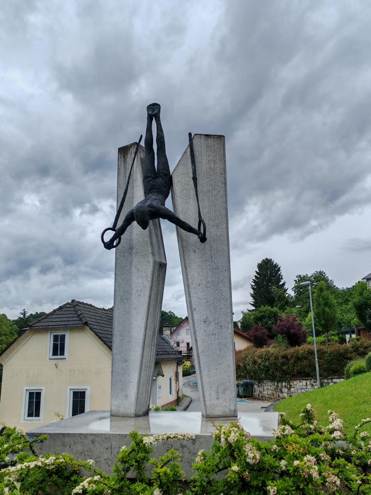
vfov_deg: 60.0
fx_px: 429
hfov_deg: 46.8
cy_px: 248
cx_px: 186
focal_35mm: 30
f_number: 1.95
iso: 50
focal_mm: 5.52
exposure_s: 1/670
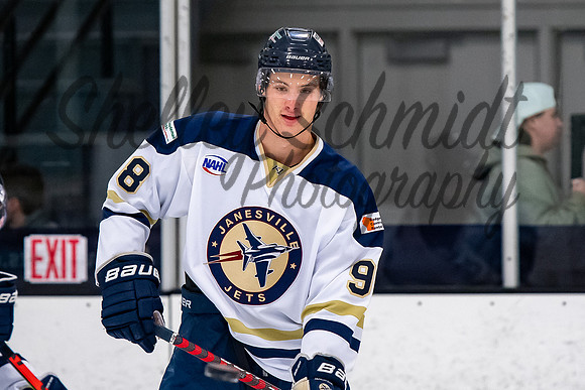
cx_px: 302
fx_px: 7597
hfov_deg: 4.4
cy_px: 153
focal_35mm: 467
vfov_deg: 2.9
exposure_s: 1/800
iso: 2000
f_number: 3.2
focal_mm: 190
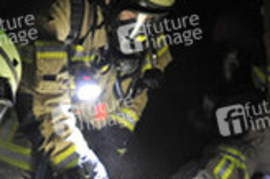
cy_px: 158
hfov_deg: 21.2
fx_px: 719
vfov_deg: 14.1
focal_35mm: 96
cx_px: 115
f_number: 1.6
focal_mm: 35
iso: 2500
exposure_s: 1/80
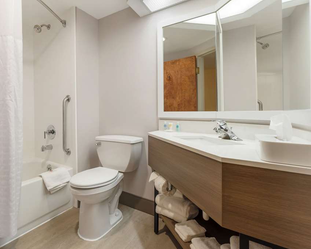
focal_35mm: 17
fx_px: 161
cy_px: 125
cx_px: 129
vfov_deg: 75.5
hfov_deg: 87.3
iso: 200
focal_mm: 15.4
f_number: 8
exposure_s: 1/3
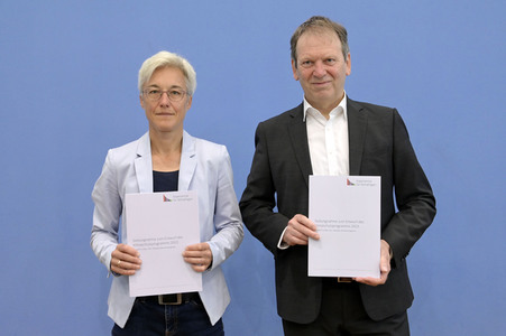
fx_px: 674
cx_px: 253
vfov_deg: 28.0
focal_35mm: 48
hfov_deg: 41.1
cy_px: 168
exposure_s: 1/640
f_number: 5.6
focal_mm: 48
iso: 5000
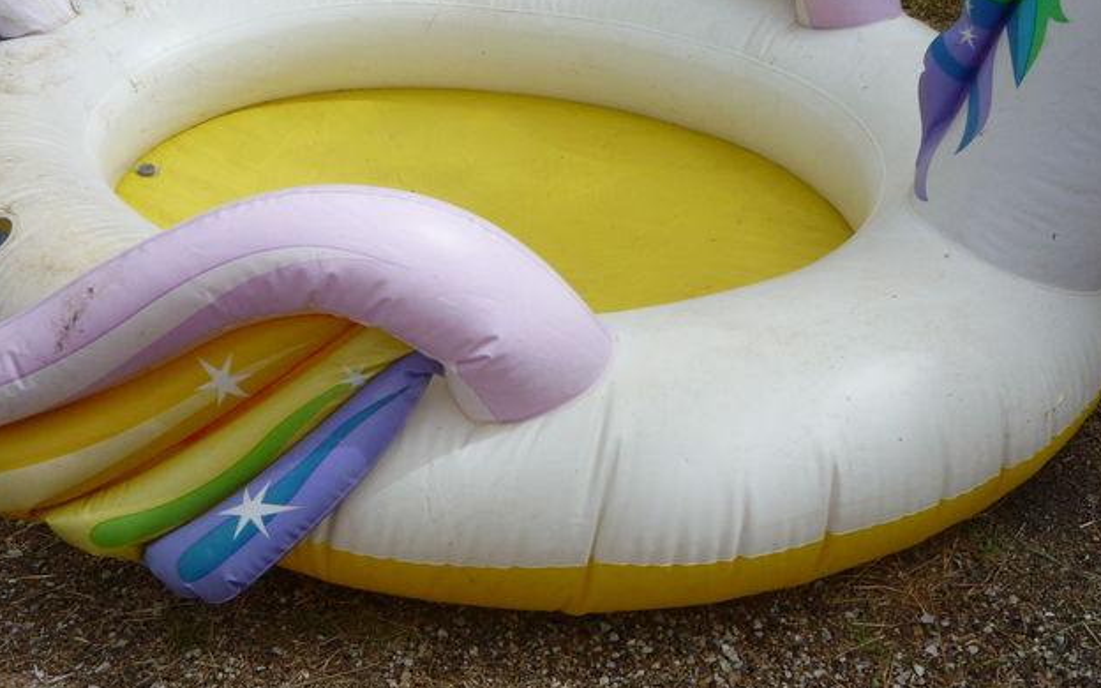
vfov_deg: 25.3
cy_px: 369
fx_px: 1530
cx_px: 639
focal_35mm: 51
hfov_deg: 39.5
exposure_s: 1/400
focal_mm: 5.2
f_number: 5.6
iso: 100
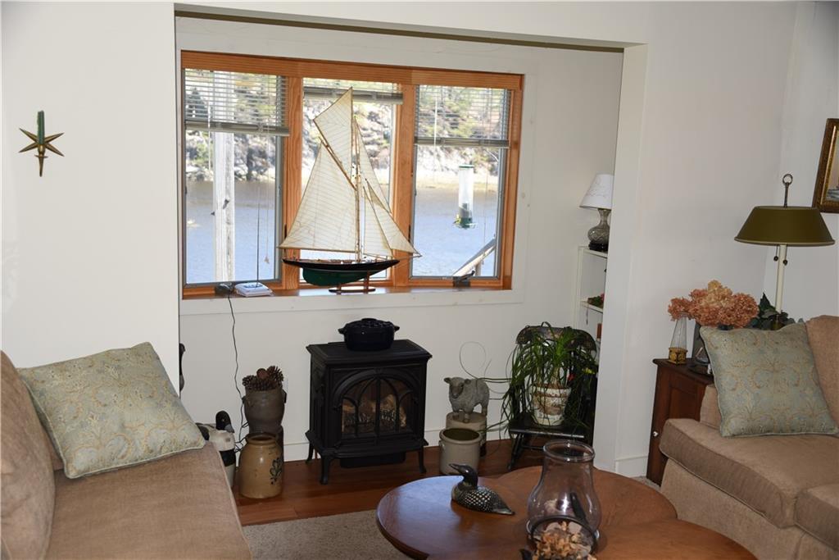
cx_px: 420
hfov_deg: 53.1
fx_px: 839
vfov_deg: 36.9
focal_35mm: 36
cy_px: 280
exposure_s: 1/60
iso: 100
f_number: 4
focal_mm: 36
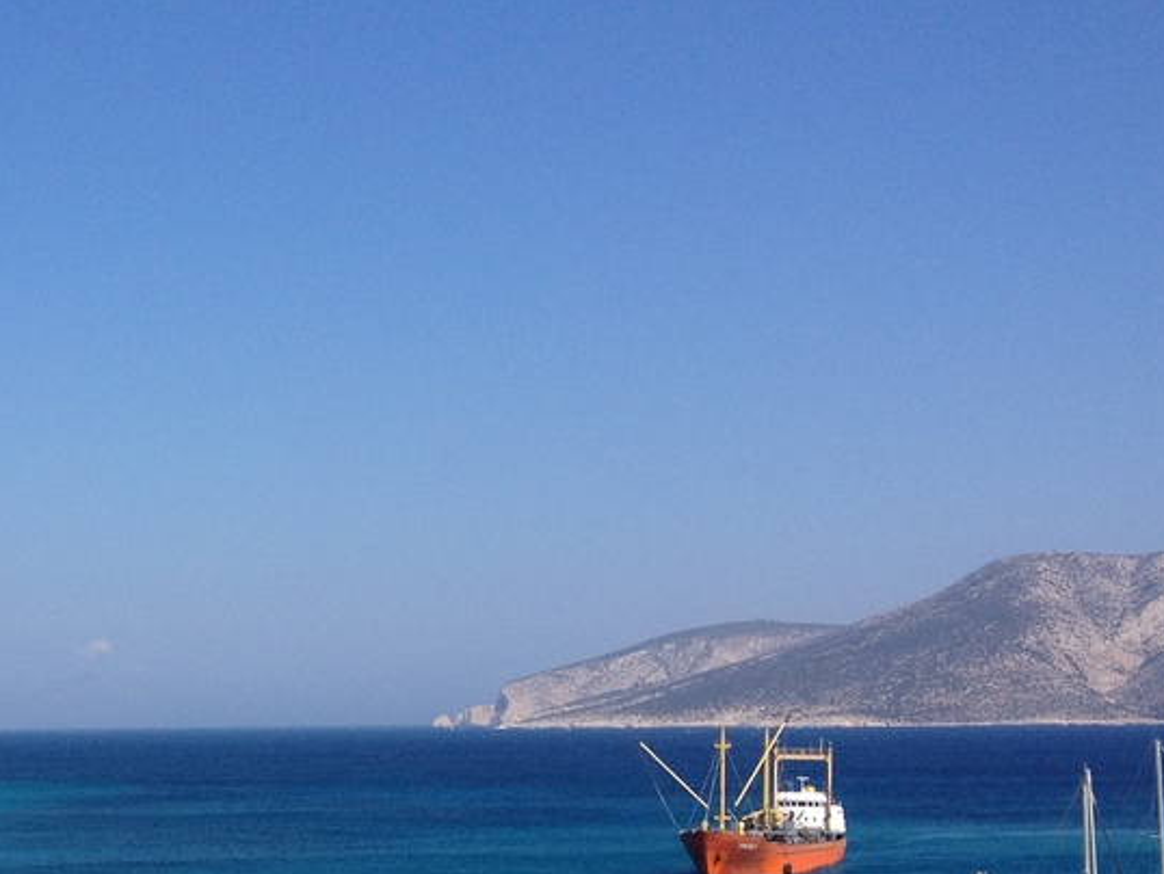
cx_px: 171
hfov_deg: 24.5
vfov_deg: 18.7
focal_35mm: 78
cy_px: 727
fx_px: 2624
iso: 50
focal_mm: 4.28
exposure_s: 1/1972
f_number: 2.4
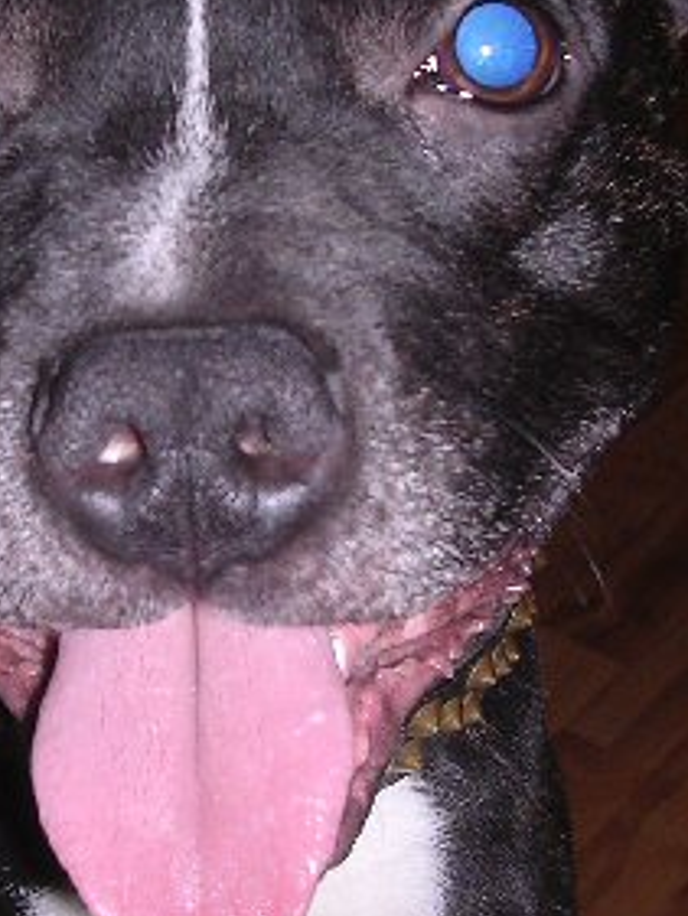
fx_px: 2198
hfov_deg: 17.7
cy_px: 414
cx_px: 191
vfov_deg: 23.5
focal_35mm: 83
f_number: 2.8
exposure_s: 1/60.1
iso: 100
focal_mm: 5.8
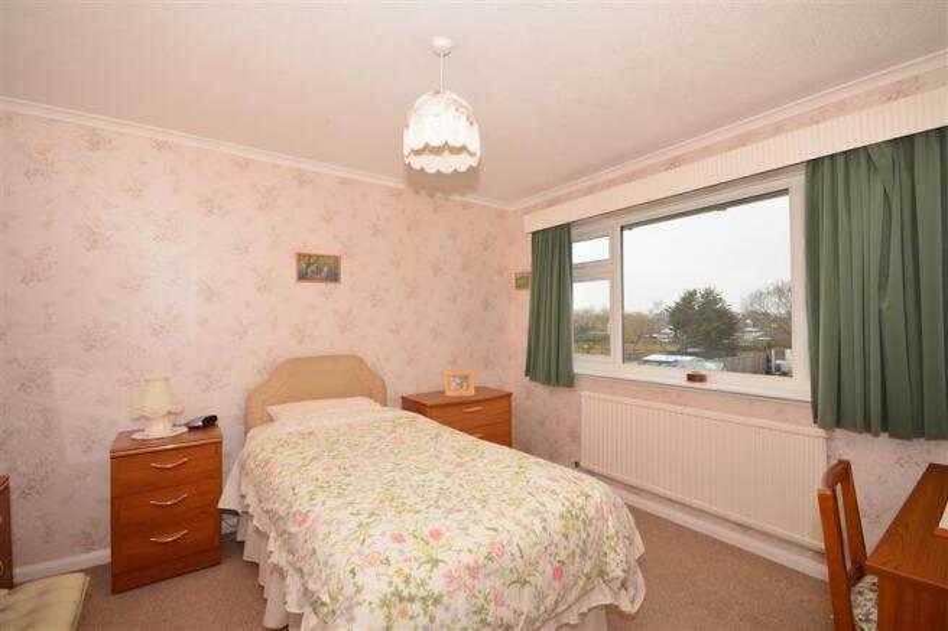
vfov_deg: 77.3
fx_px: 395
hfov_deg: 100.4
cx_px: 474
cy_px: 316
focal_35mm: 15
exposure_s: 1/200
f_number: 8
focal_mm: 10
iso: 400
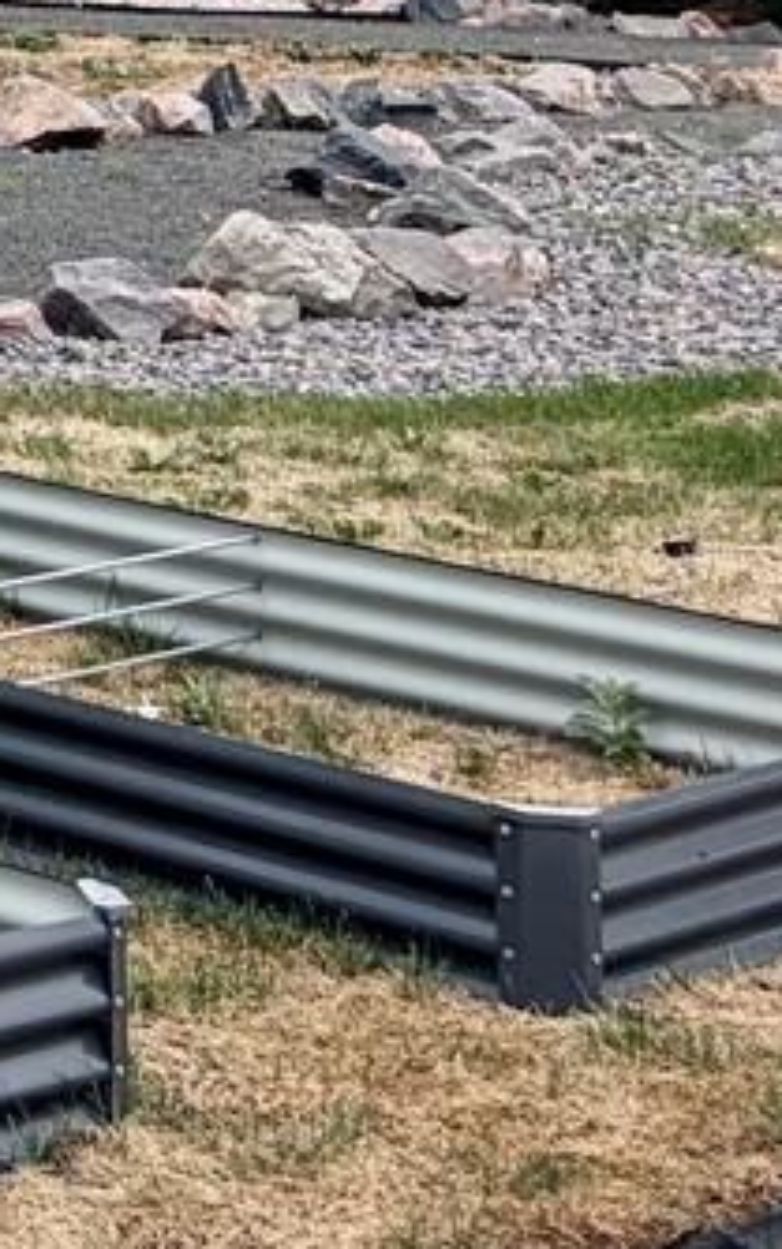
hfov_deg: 8.1
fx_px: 4497
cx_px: -1774
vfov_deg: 14.6
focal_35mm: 132
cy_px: -681
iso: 50
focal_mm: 5.96
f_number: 1.6
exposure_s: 1/5348
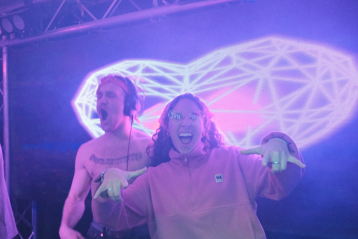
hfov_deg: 49.5
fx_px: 388
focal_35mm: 39
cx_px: 161
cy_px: 129
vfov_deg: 34.2
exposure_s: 1/125
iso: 4000
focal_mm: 23
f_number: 2.8
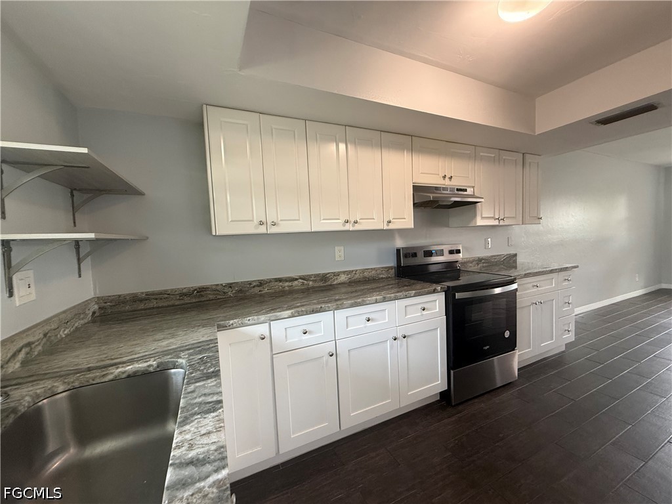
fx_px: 272
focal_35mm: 14
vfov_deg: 85.7
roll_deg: +2.2
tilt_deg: -2.4
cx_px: 336
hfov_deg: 102.1
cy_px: 252
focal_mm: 2.22
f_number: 2.2
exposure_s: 1/60
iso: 250
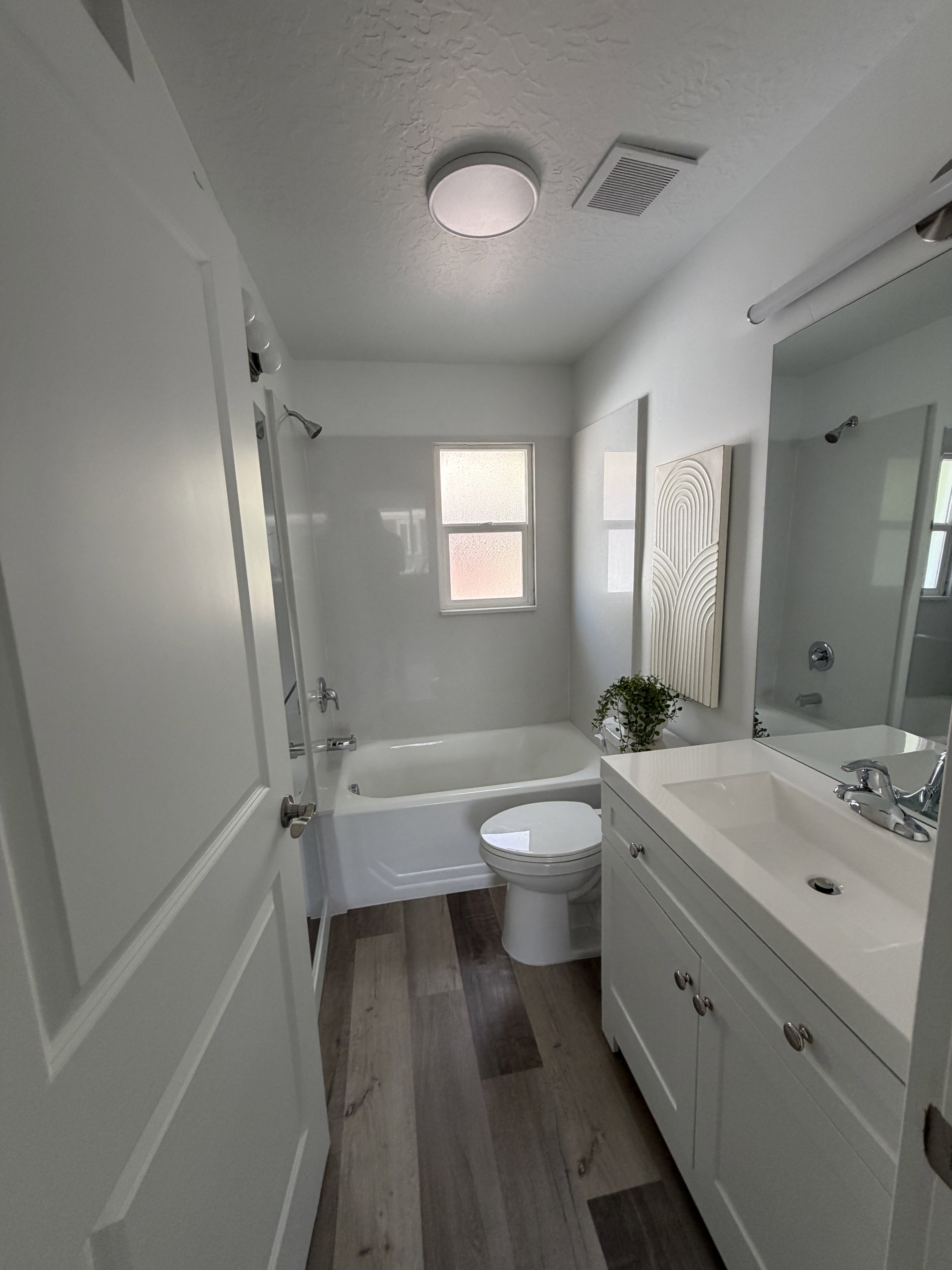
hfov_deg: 85.7
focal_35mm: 14
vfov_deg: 102.1
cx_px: 476
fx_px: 513
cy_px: 635
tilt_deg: -8.9
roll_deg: +1.8
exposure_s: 1/121
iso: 250
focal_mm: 2.22
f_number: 2.2
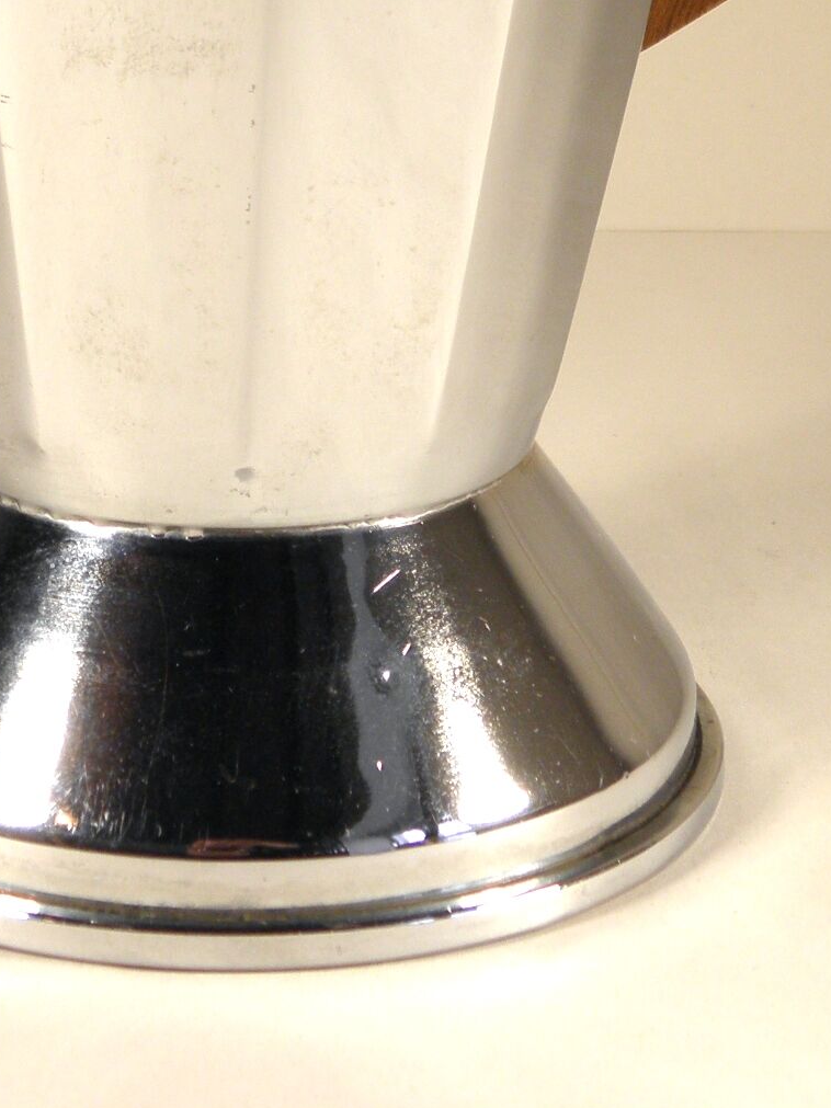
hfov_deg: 12.4
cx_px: 299
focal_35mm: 119
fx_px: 3810
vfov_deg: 15.8
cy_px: -282
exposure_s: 1/60
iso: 100
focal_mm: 8.6
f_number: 3.9
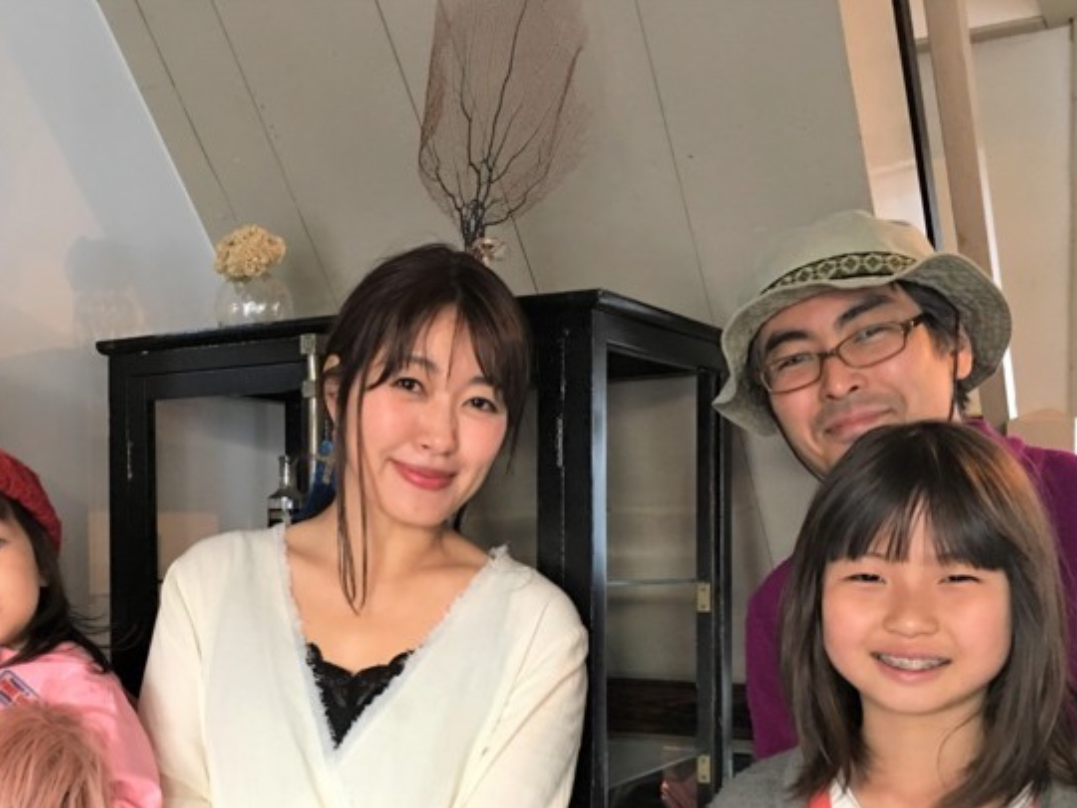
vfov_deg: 33.0
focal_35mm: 43
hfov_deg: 43.4
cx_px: 389
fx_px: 1338
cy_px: 595
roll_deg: +0.5
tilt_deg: -1.5
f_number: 2.2
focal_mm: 4.15
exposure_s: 1/8
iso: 80
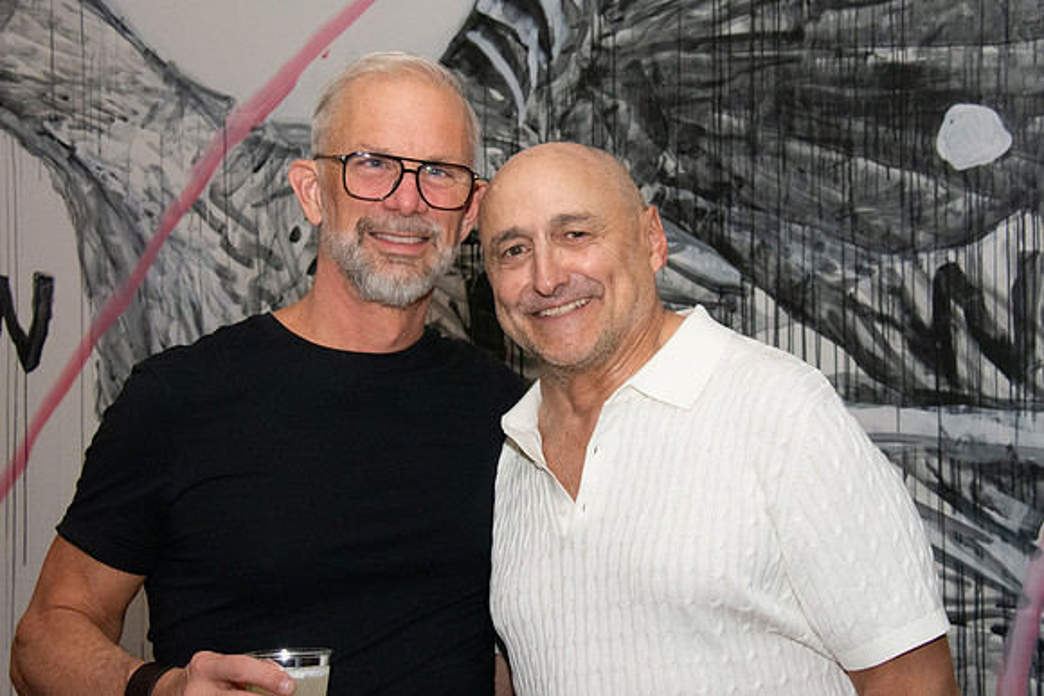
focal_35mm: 78
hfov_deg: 25.8
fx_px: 2276
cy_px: 343
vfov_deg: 17.4
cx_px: 569
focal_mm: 48
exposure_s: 1/160
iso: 5000
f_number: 11
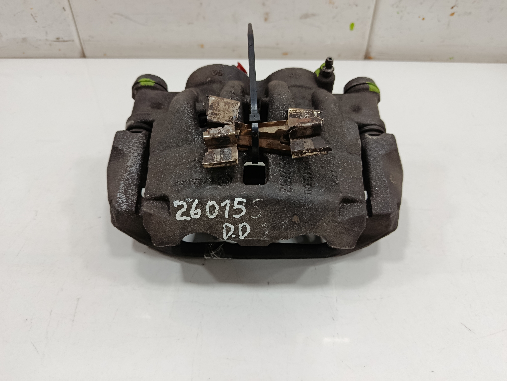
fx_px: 352
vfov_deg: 56.8
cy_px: 190
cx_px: 254
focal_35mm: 24
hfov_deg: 71.6
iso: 603
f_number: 1.7
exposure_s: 1/50
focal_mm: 5.24
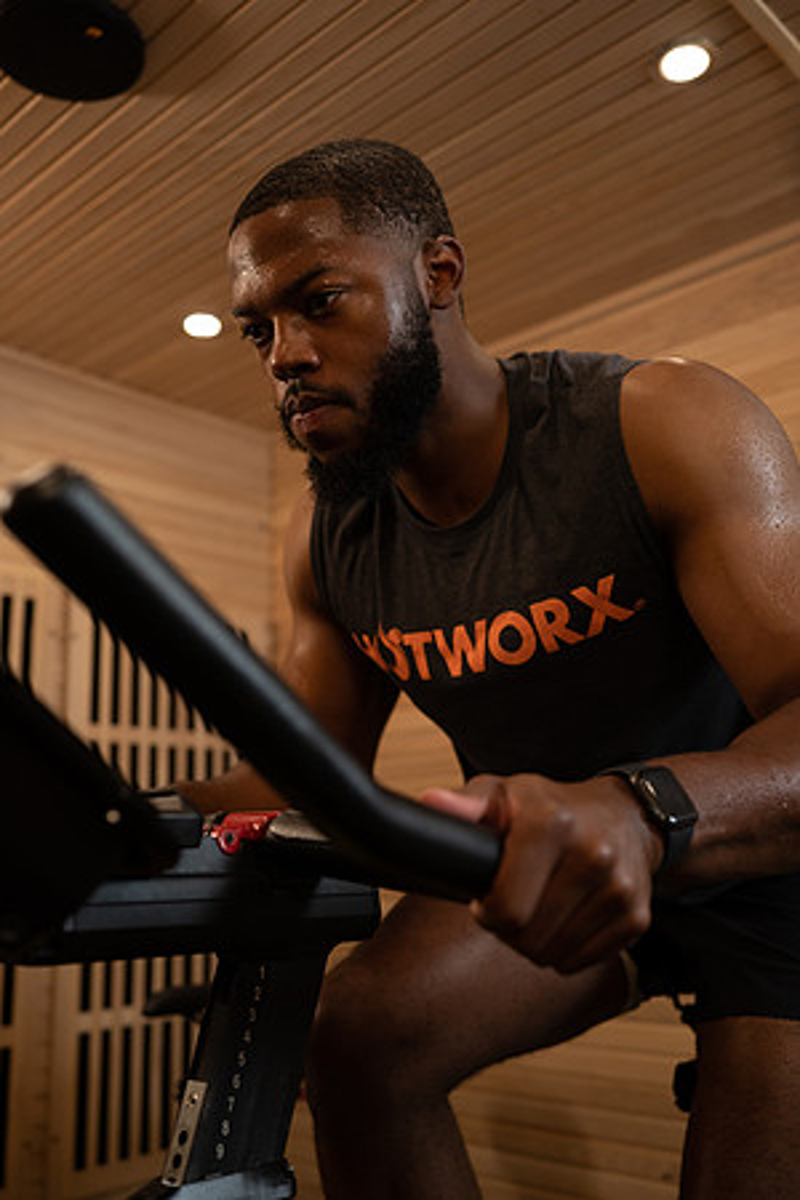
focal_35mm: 35
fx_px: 1167
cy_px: 600
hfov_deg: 37.9
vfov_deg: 54.4
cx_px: 400
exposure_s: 1/160
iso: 400
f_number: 2.8
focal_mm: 35
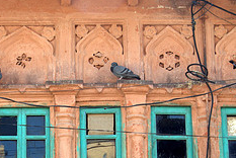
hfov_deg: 11.4
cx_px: 54
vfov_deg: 7.7
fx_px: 1175
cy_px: 149
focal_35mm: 179
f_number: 6.3
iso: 100
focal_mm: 48
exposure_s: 1/125
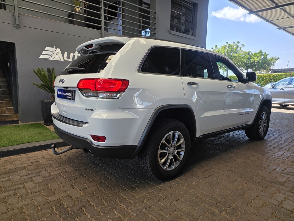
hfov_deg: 73.9
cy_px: 110
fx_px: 195
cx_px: 147
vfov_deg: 58.9
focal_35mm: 23
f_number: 1.7
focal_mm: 6.25
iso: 25
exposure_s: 1/359
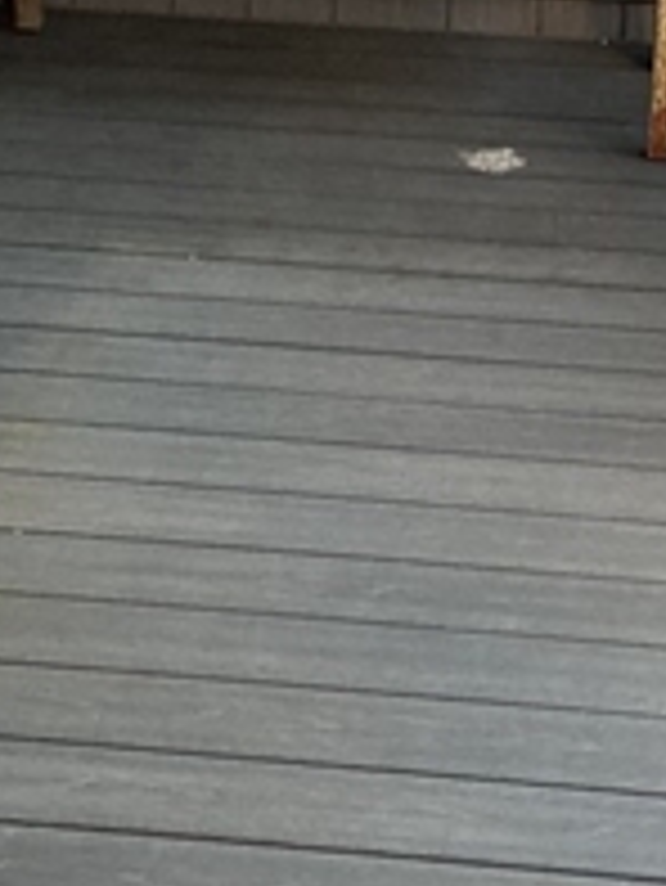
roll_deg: -1.8
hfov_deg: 13.6
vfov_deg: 17.6
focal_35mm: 109
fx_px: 2793
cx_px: 454
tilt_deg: -13.3
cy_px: -22
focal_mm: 3.99
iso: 250
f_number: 1.8
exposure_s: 1/60
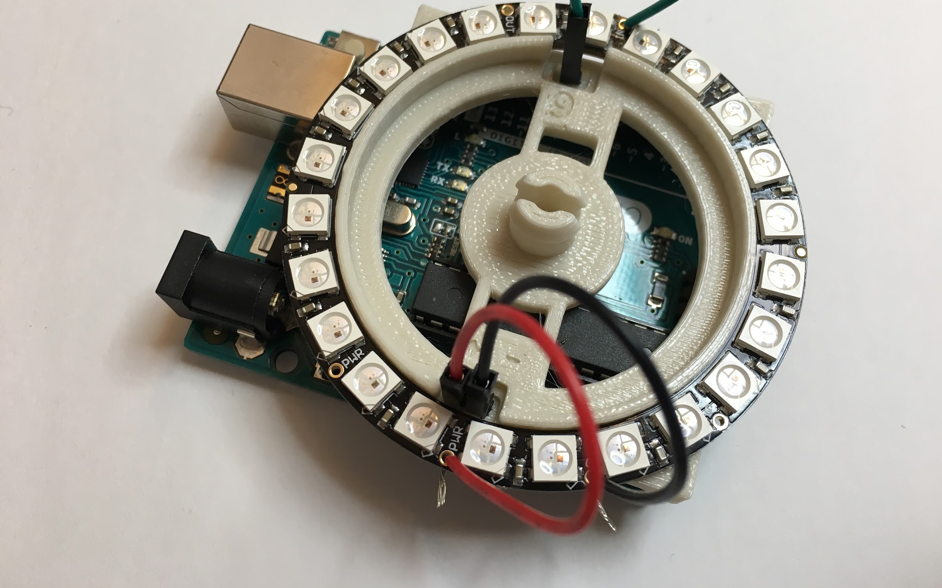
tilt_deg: -69.8
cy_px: 239
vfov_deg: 40.4
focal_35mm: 31
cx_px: 474
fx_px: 796
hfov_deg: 61.2
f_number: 2.2
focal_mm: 4.15
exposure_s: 1/30
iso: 25
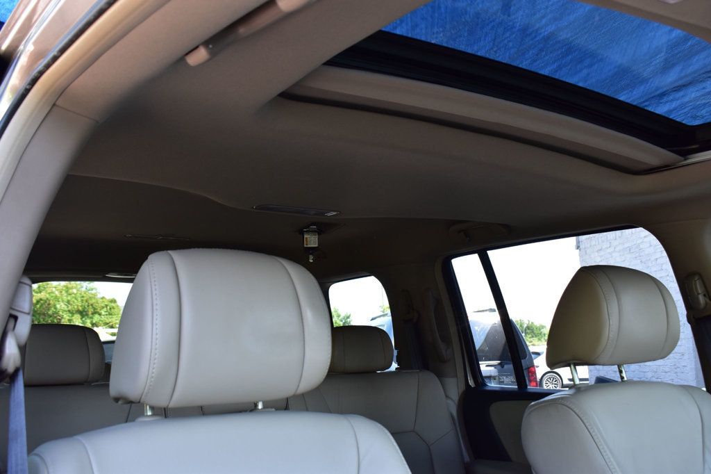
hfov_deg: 53.1
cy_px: 237
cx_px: 356
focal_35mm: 36
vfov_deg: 36.8
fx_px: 711
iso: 400
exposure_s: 1/40
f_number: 7.1
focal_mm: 24
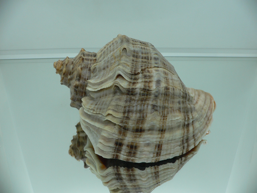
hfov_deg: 52.6
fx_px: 260
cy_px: 96
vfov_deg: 40.7
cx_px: 128
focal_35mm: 35
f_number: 2.8
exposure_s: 1/60
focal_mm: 4.6
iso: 80
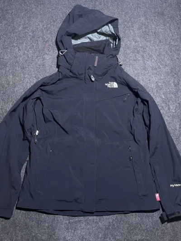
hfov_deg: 53.1
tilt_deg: -57.9
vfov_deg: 67.3
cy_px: 120
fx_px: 181
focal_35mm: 26
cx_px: 90
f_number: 1.6
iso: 80
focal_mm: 4.2
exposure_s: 1/50
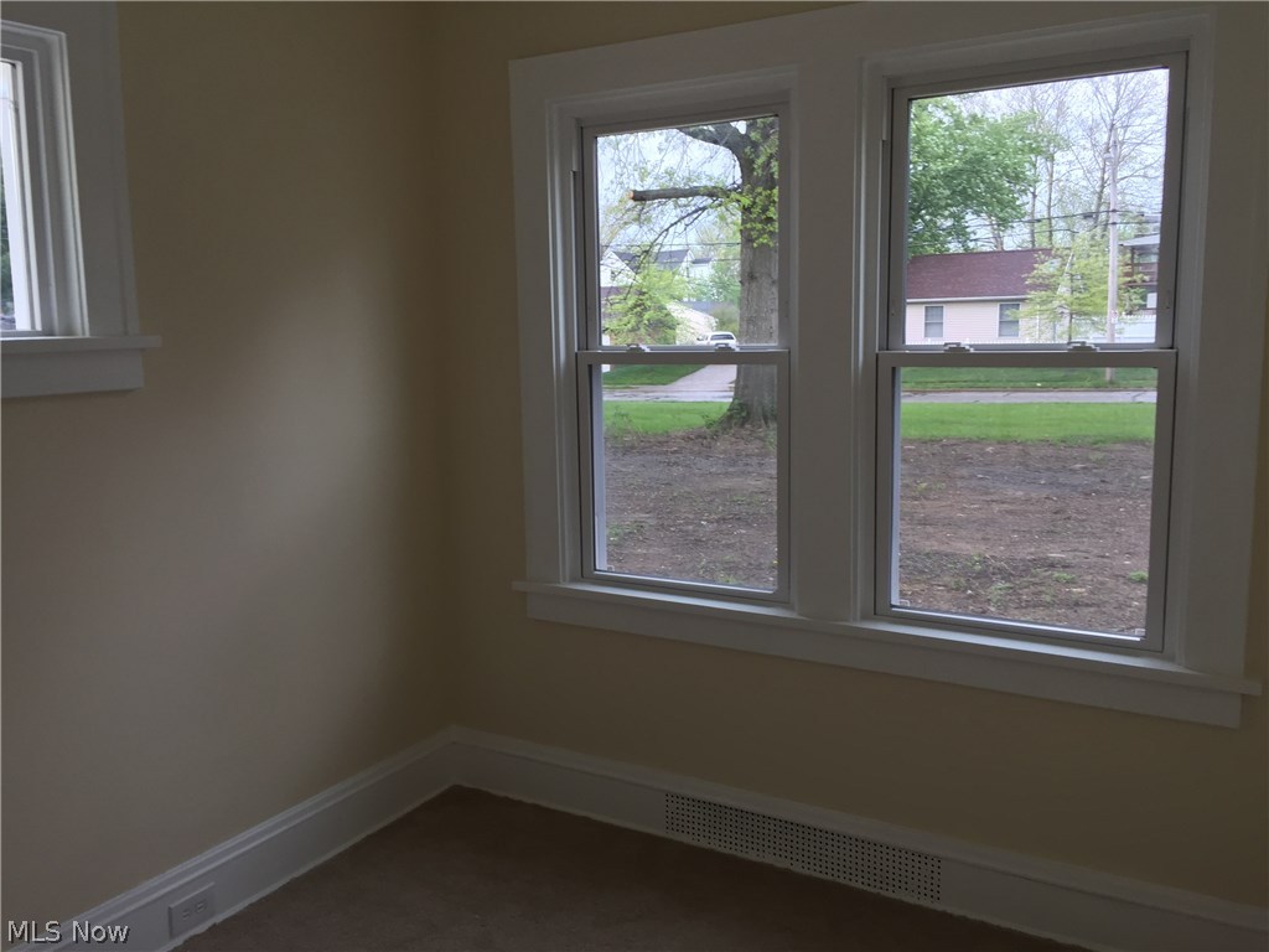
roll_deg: +1.7
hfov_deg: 61.7
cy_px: 476
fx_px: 1063
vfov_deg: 48.2
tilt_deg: -4.9
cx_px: 634
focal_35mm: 29
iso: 50
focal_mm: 4.15
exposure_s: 1/120
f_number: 2.2
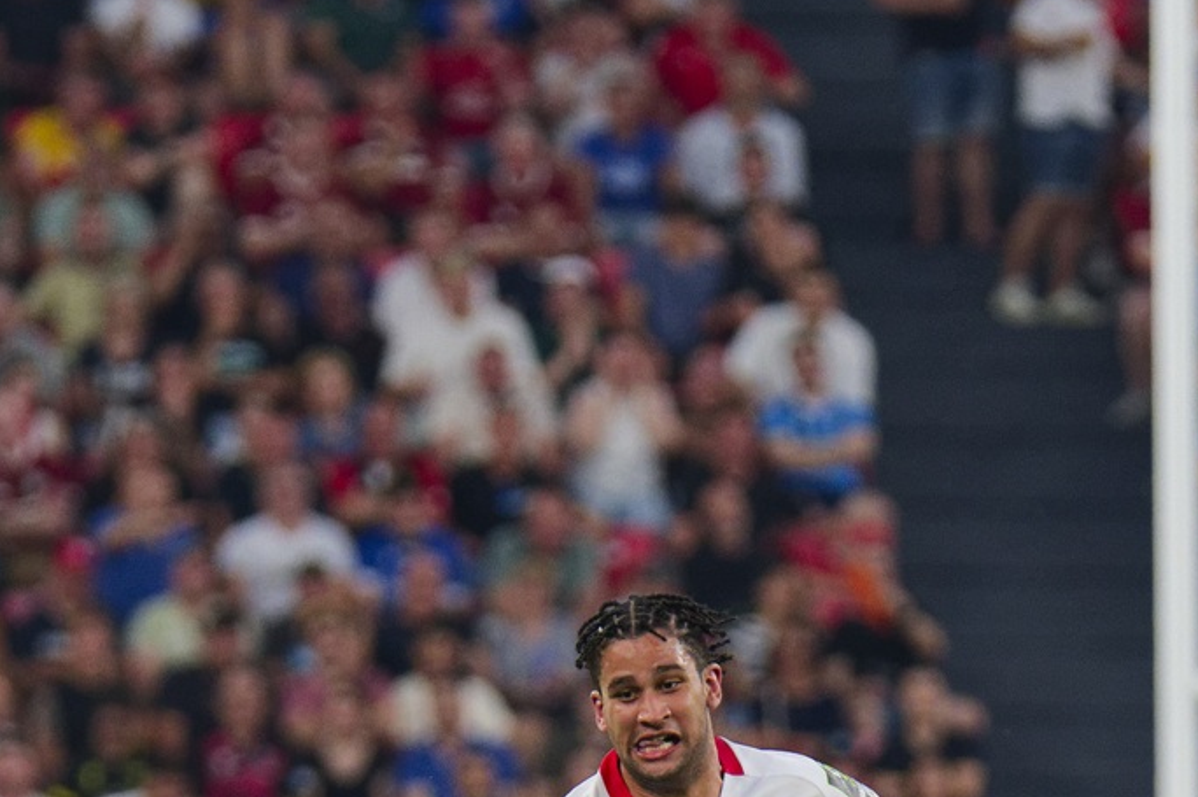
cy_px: 922
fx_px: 28897
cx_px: 722
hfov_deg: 2.4
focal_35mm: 869
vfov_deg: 1.6
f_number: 2.8
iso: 1000
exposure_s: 1/1250
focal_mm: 220
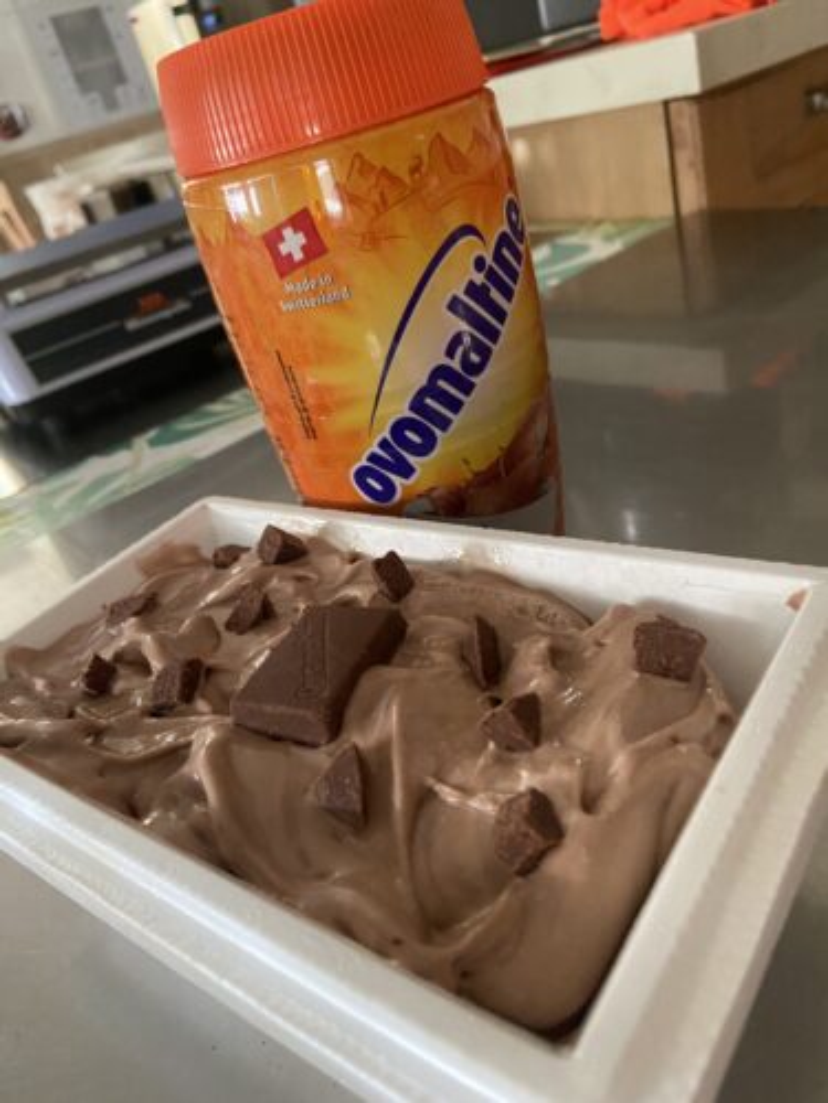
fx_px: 829
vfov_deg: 67.3
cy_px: 552
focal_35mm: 26
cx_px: 414
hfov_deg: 53.1
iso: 500
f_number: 1.8
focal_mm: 4.25
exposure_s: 1/59
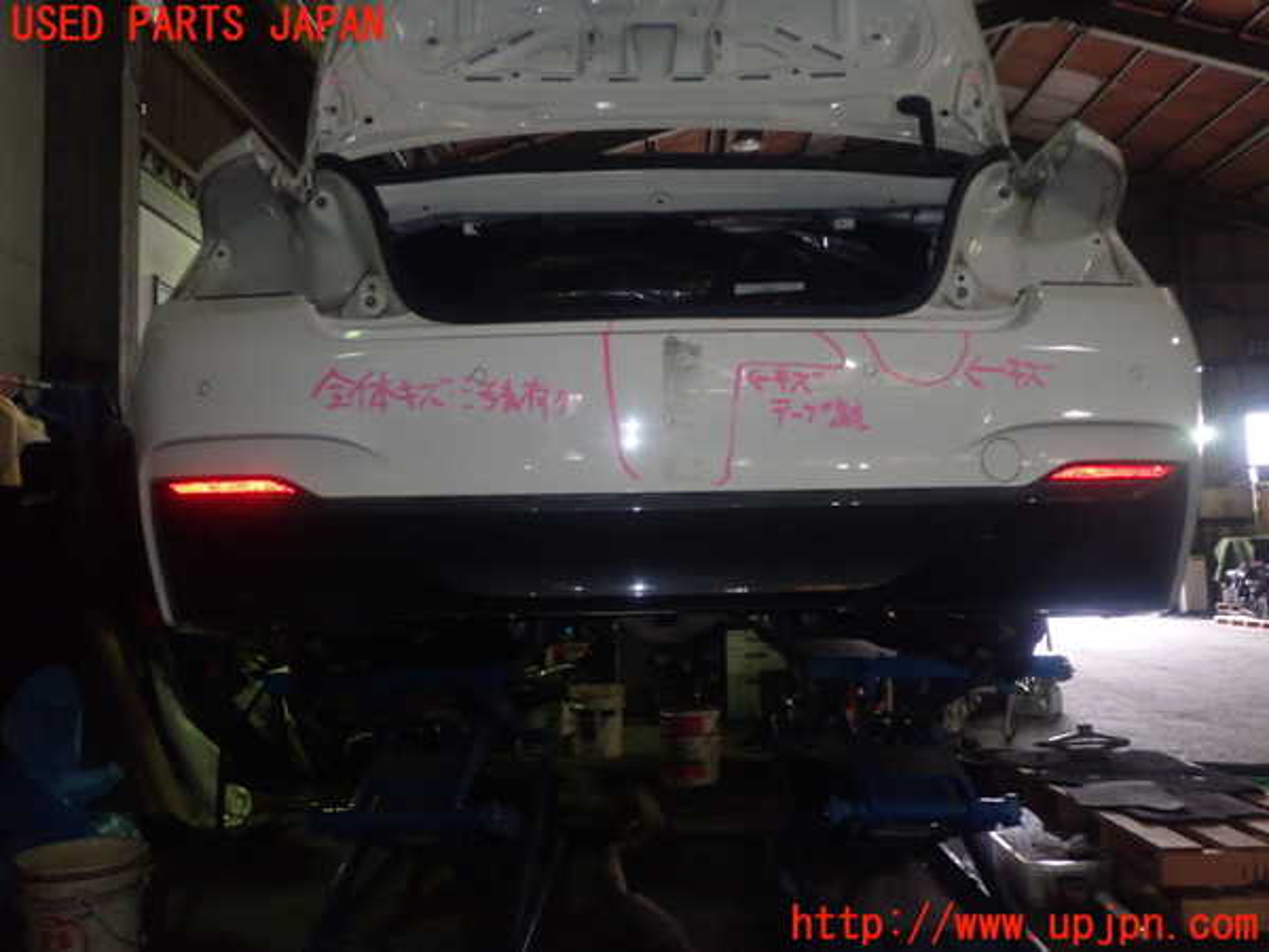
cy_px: 476
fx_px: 1100
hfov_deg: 60.0
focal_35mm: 30
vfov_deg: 46.8
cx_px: 634
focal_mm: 5.4
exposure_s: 1/30
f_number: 6.3
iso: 800
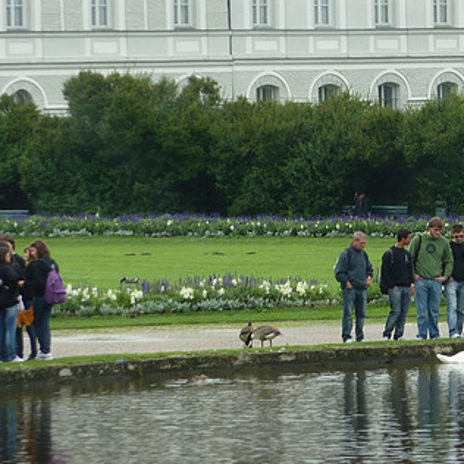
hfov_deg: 3.6
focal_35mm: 487
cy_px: 193
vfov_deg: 3.6
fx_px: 7385
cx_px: 410
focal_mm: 49.2
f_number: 4.9
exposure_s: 1/125
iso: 80
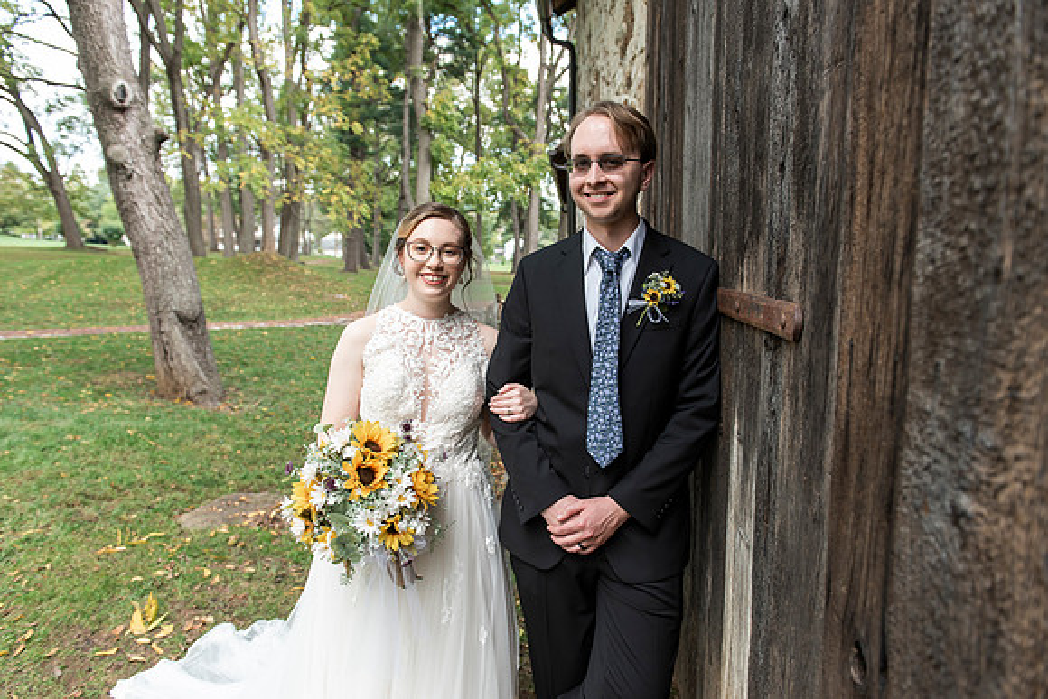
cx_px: 524
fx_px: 699
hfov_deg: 73.7
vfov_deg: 53.2
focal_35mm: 24
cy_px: 350
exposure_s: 1/200
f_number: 4
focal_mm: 24
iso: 400
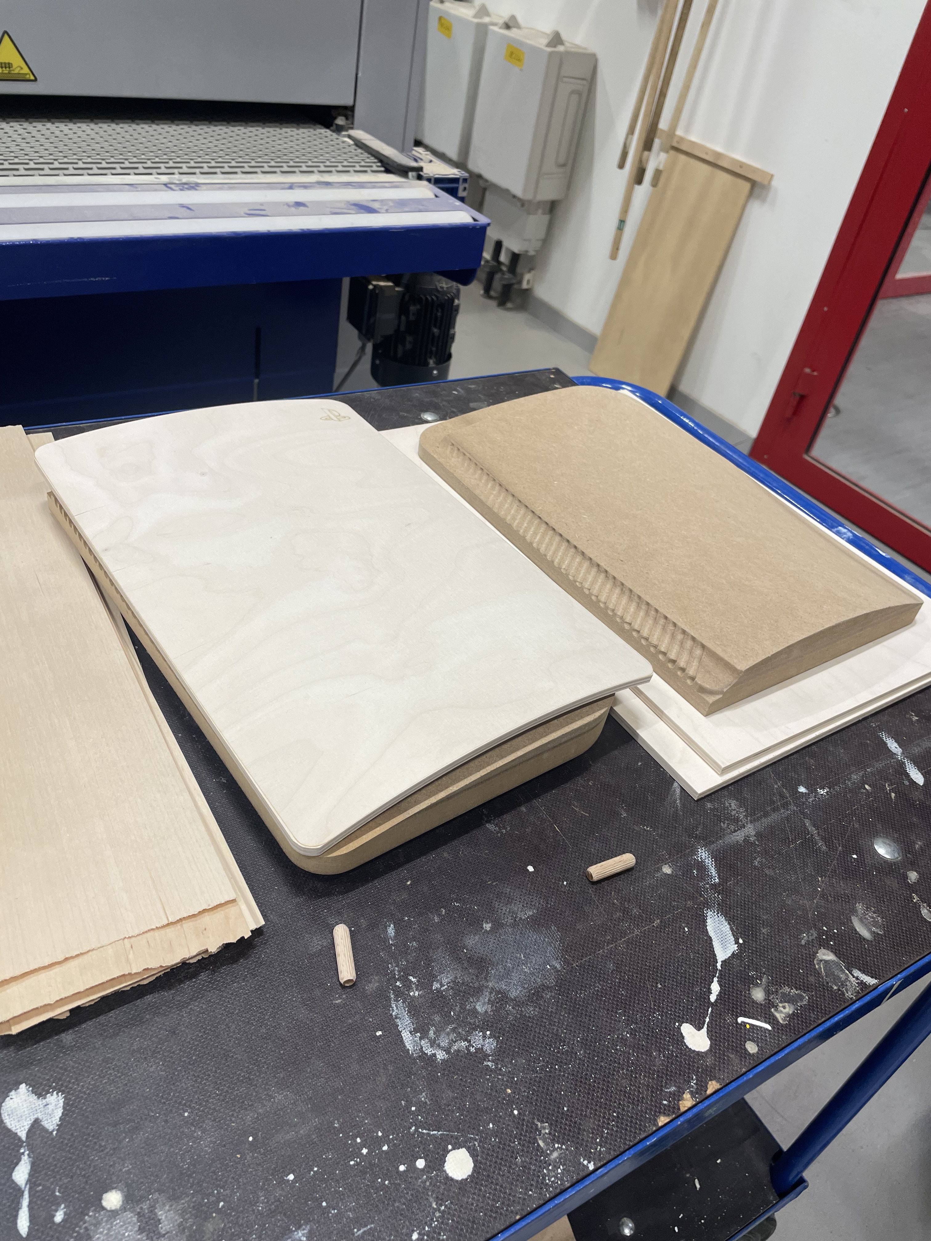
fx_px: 932
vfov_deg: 67.3
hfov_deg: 53.1
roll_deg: -11.0
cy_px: 620
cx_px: 466
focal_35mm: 26
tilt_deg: -36.8
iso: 80
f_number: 1.6
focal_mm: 4.2
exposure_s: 1/100
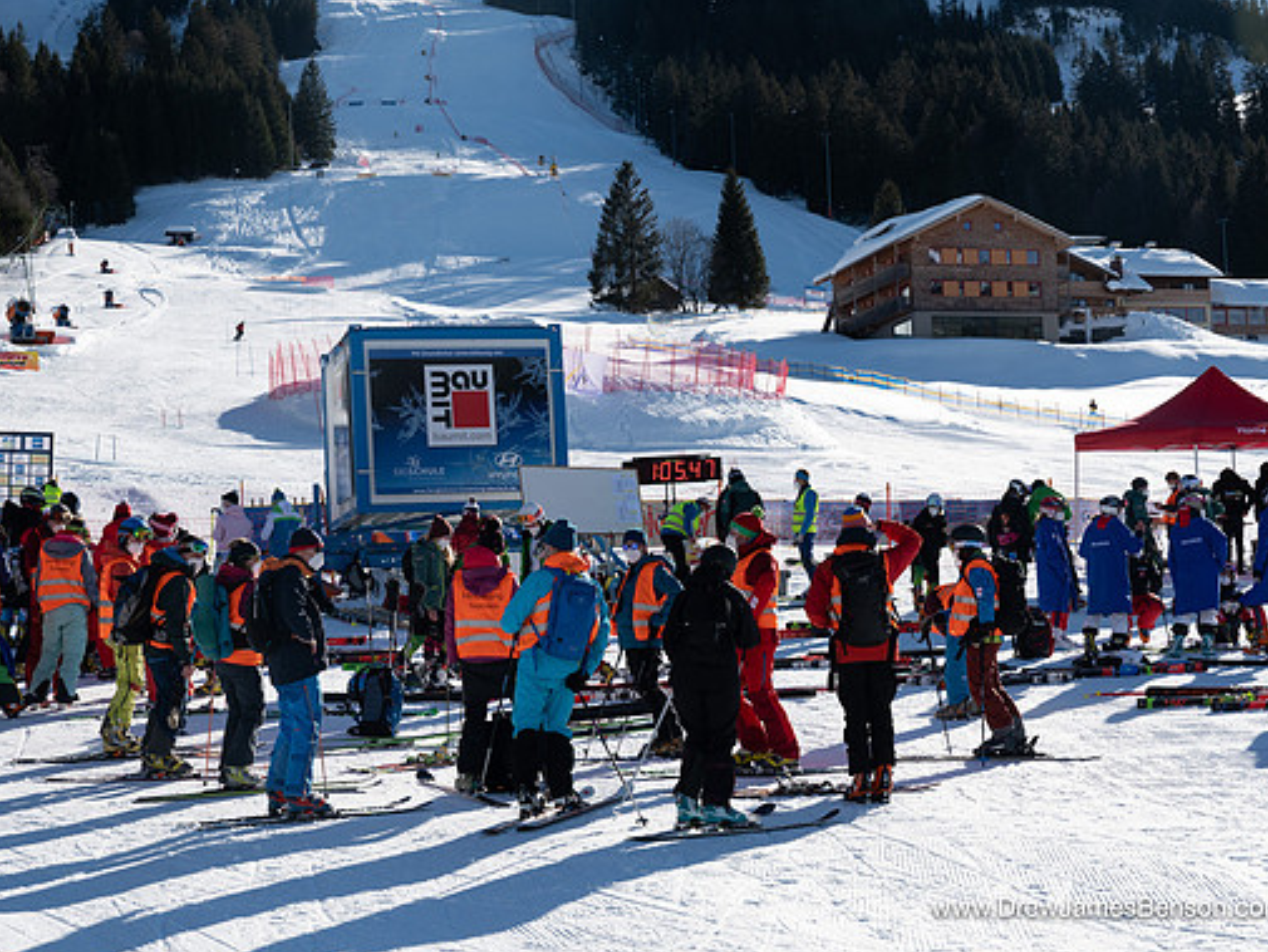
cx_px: 618
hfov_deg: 30.3
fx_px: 2345
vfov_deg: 22.9
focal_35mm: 64
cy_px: 480
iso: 320
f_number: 8
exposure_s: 1/1000
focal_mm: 58
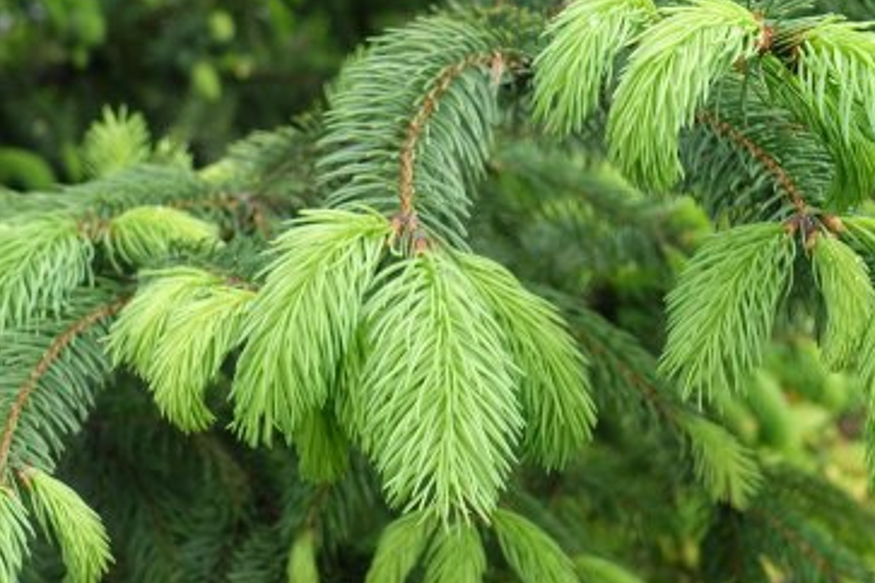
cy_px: 306
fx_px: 2333
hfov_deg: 21.2
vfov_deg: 14.3
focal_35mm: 96
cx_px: 390
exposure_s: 1/80
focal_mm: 21.01
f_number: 4.5
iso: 125
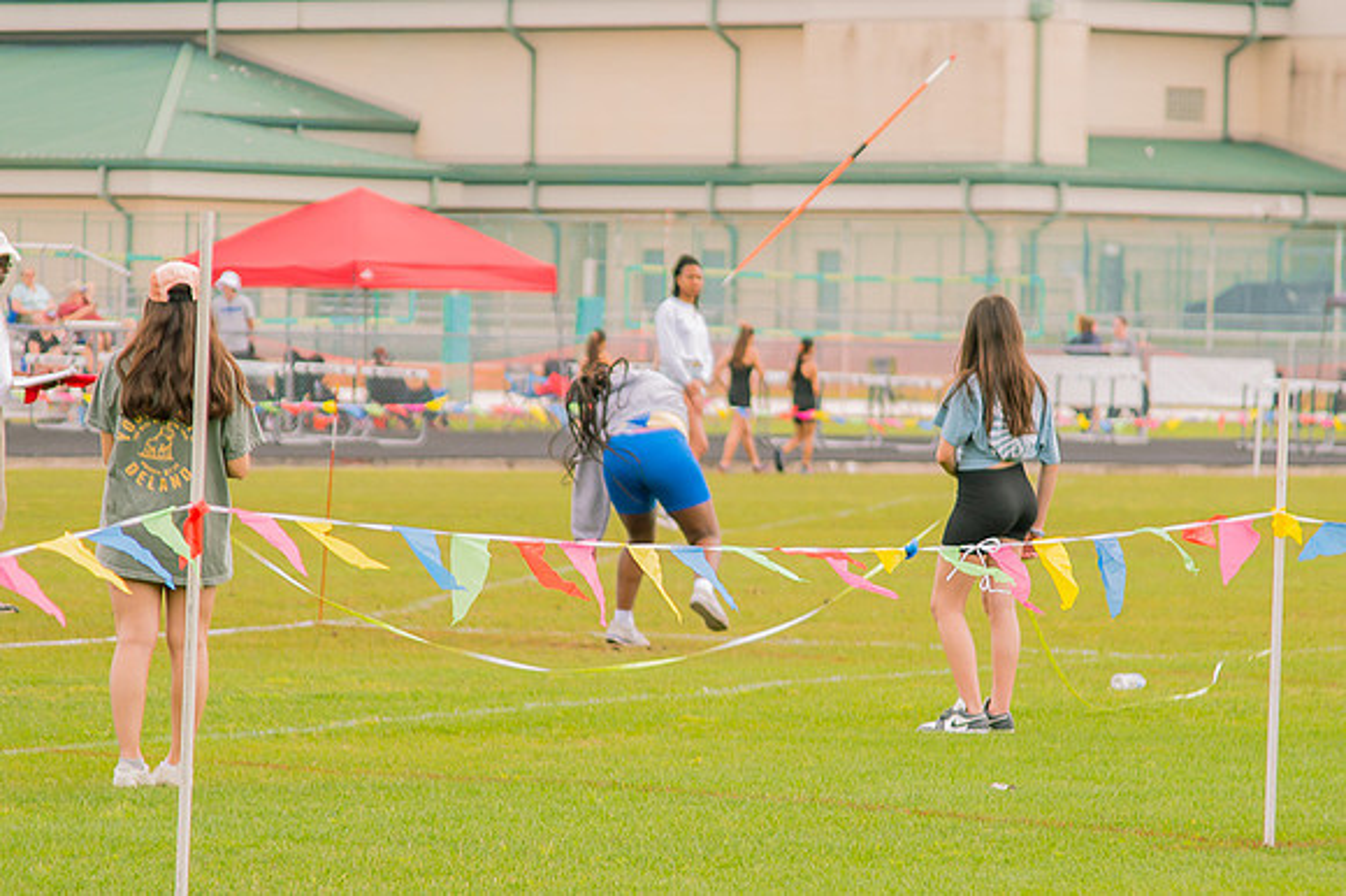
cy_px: 474
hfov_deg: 8.1
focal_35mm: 255
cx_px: 763
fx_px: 9518
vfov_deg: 5.4
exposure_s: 1/200
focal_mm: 120
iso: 200
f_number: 4
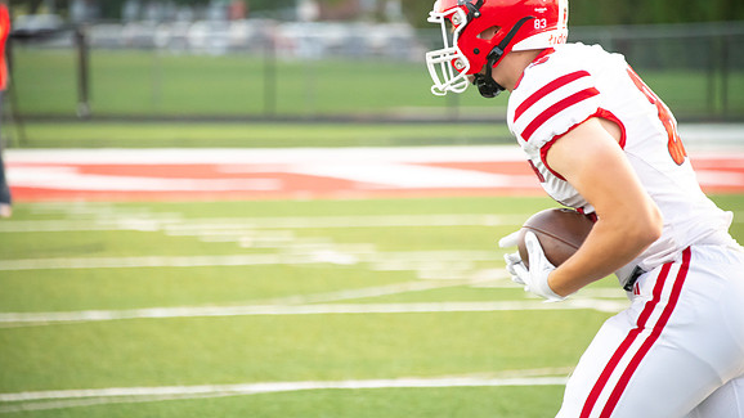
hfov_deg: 8.2
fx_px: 5188
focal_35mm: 263
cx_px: 372
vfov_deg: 4.6
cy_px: 173
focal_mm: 250
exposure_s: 1/640
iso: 4000
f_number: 5.6
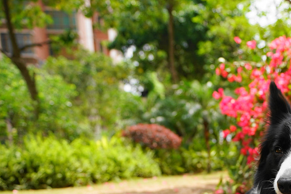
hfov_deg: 36.2
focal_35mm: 50
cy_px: 230
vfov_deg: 24.5
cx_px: 282
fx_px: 404
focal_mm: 21
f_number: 2.8
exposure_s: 1/1600
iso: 250
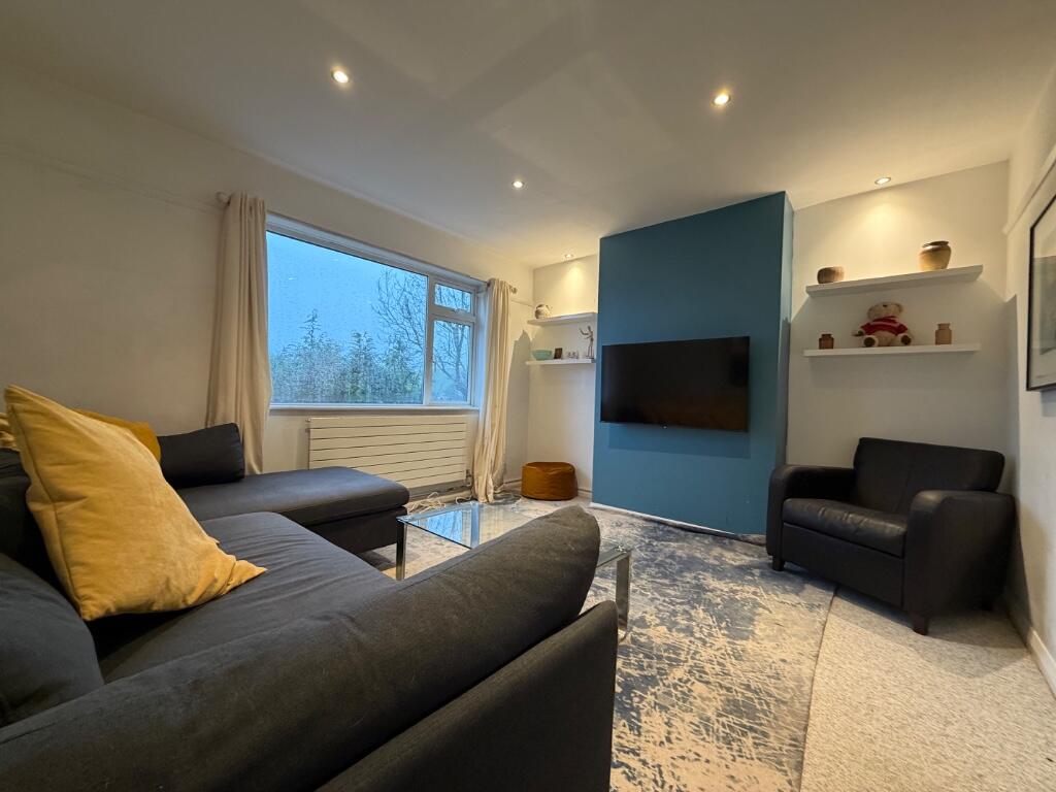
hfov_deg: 102.1
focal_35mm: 14
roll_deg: -1.6
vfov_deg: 85.7
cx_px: 528
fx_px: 427
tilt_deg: +0.7
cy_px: 396
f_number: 2.2
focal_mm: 2.22
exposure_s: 1/50
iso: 250
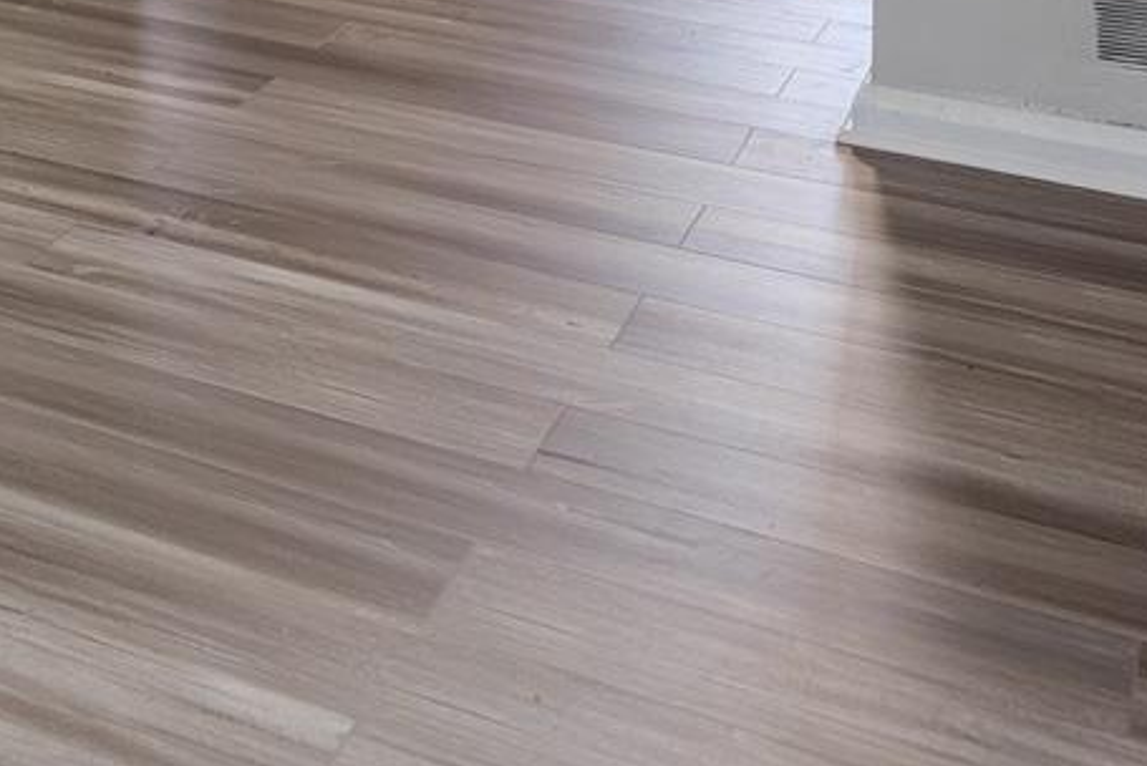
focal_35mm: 72
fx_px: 2295
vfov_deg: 15.8
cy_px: -654
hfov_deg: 23.4
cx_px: -492
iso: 320
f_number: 6.3
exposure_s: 1/5
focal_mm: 16
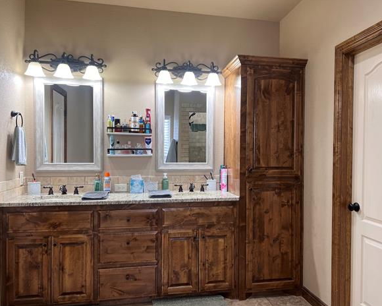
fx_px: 317
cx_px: 205
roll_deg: -0.3
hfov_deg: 62.1
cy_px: 154
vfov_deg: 51.5
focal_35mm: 28
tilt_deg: -0.8
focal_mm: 5.7
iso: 100
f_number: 1.5
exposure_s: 1/120
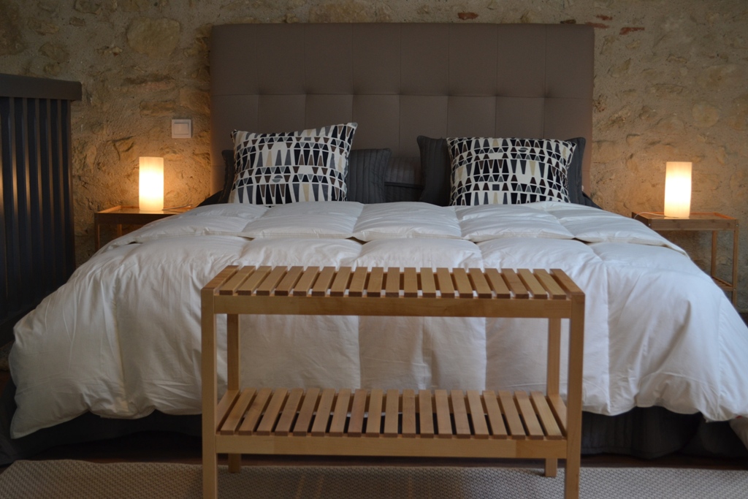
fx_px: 1091
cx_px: 374
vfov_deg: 25.8
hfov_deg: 37.8
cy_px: 250
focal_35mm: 52
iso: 400
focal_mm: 35
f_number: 5
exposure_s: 1/40
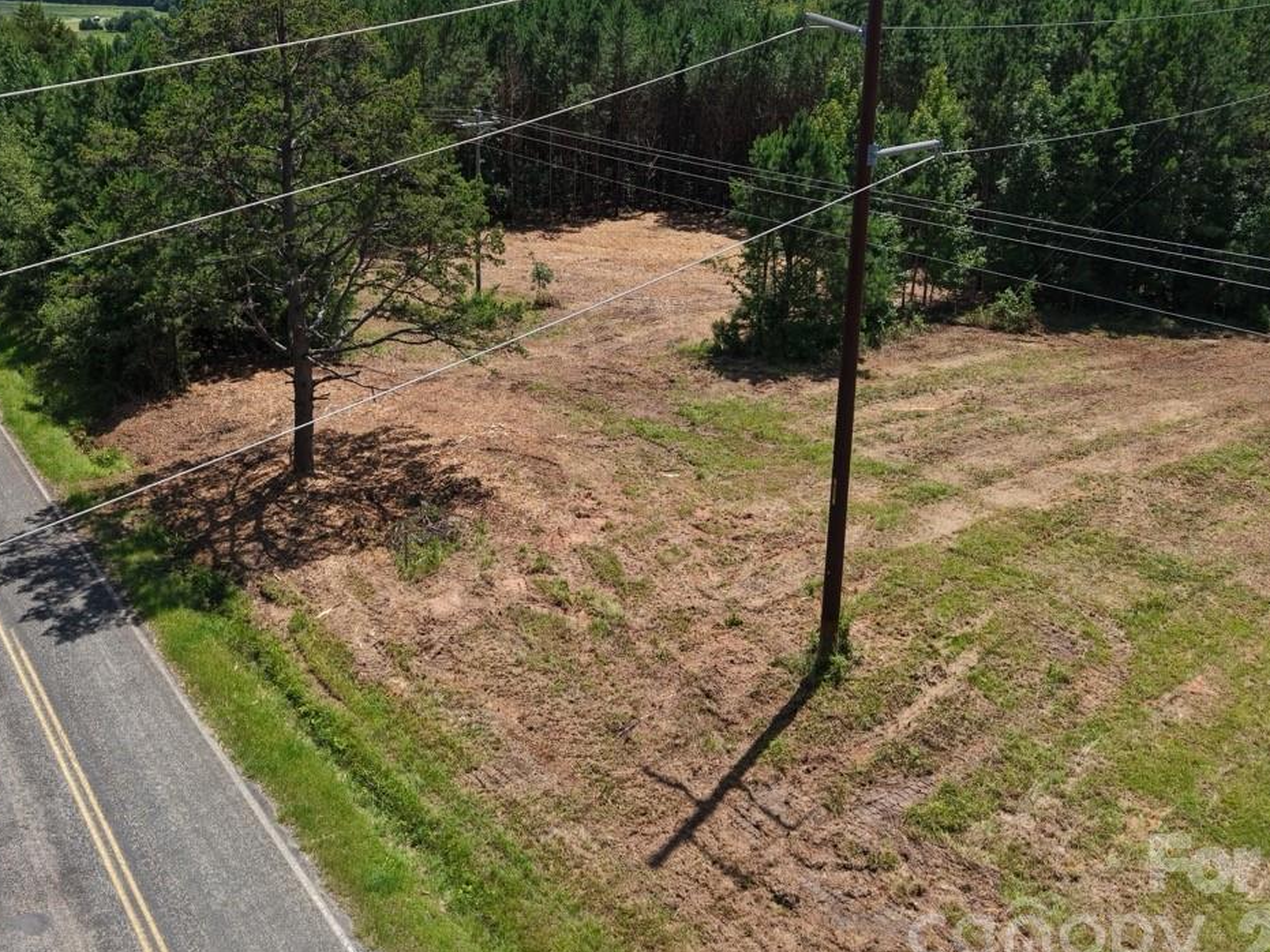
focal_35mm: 33
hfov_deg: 55.2
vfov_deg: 42.6
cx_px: 548
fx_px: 1211
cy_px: 346
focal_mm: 8.67
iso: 200
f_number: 1.8
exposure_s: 1/4000
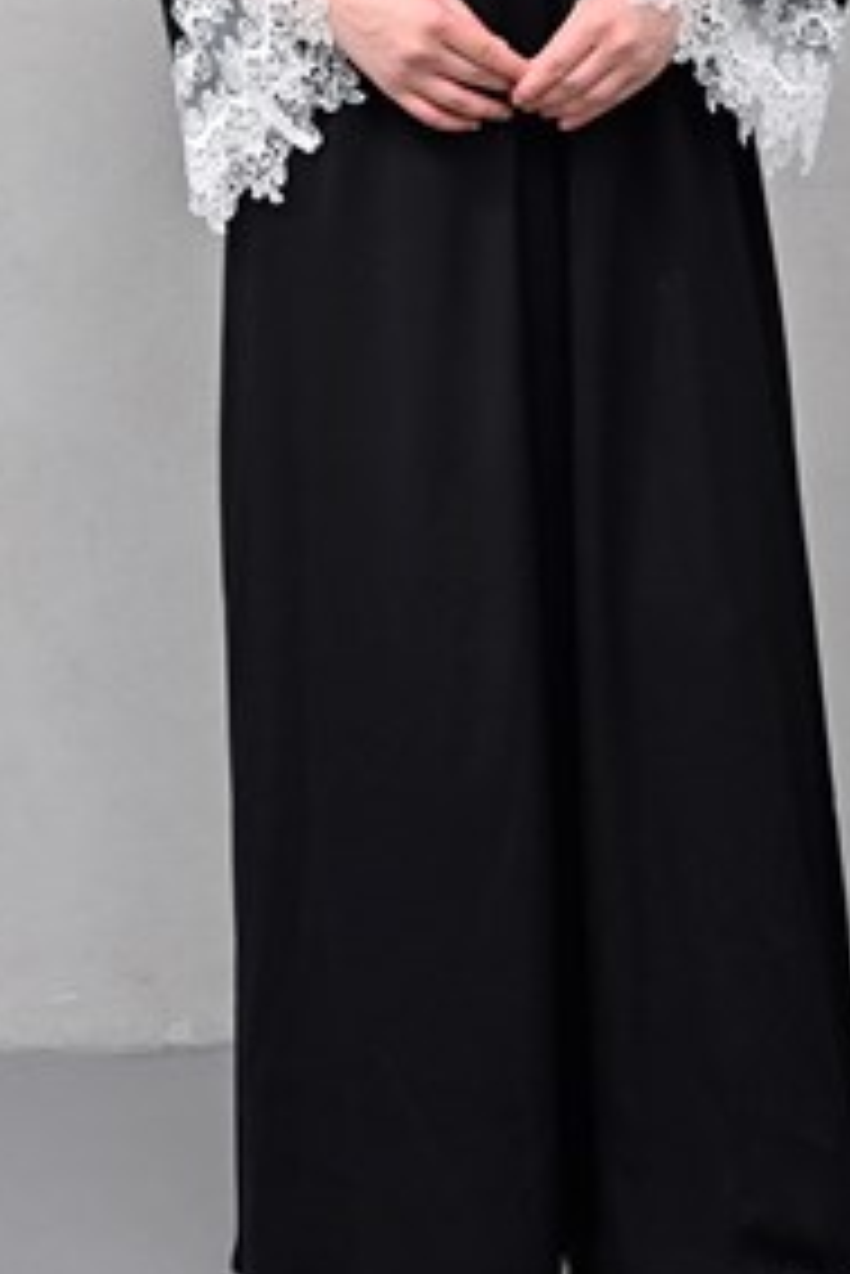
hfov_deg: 10.8
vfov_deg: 15.9
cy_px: 126
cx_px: 580
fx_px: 4492
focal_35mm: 127
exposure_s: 1/250
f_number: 5.6
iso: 1000
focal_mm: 40
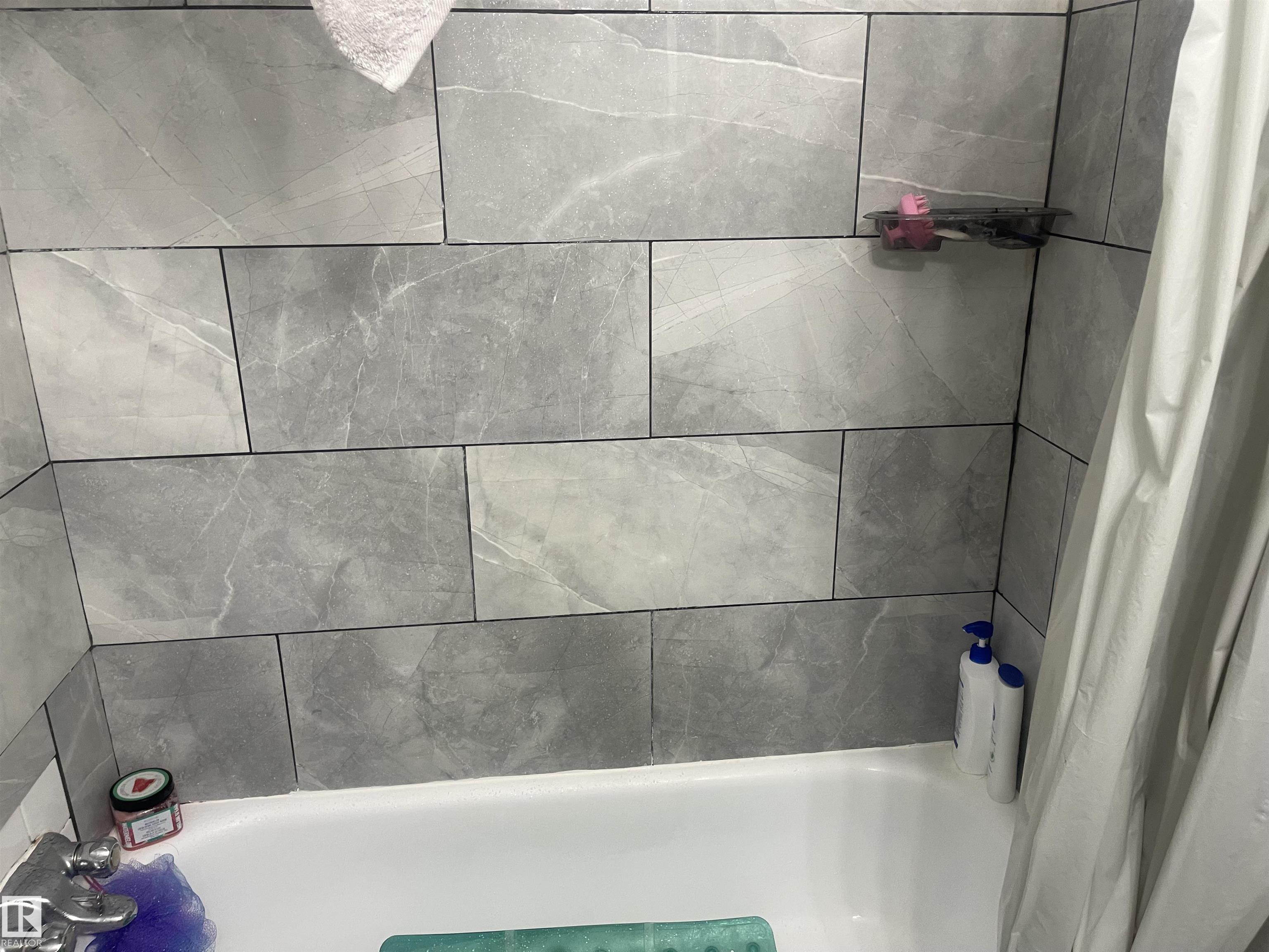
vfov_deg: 54.9
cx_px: 634
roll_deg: +0.7
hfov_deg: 69.4
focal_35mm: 25
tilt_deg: -18.3
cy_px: 476
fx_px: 916
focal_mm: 5.1
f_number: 1.6
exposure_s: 1/60
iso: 80
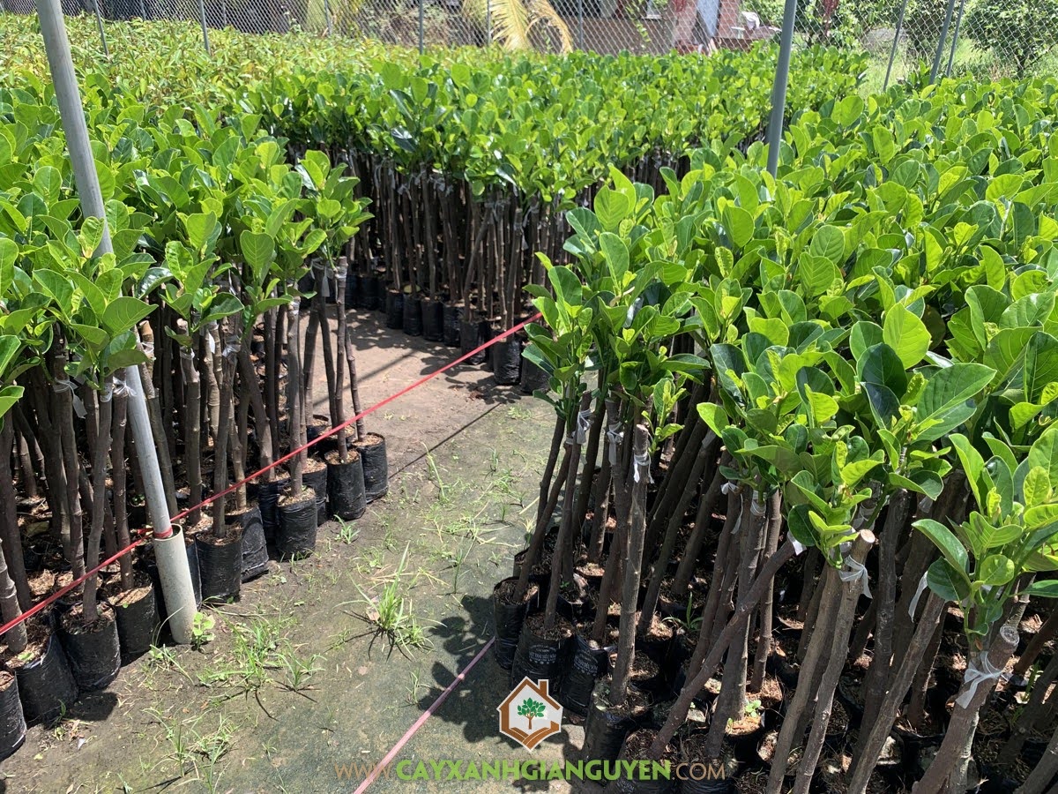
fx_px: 795
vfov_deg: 53.1
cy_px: 397
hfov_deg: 67.3
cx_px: 529
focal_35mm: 26
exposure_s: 1/321
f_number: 1.8
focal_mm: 4.2
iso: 25
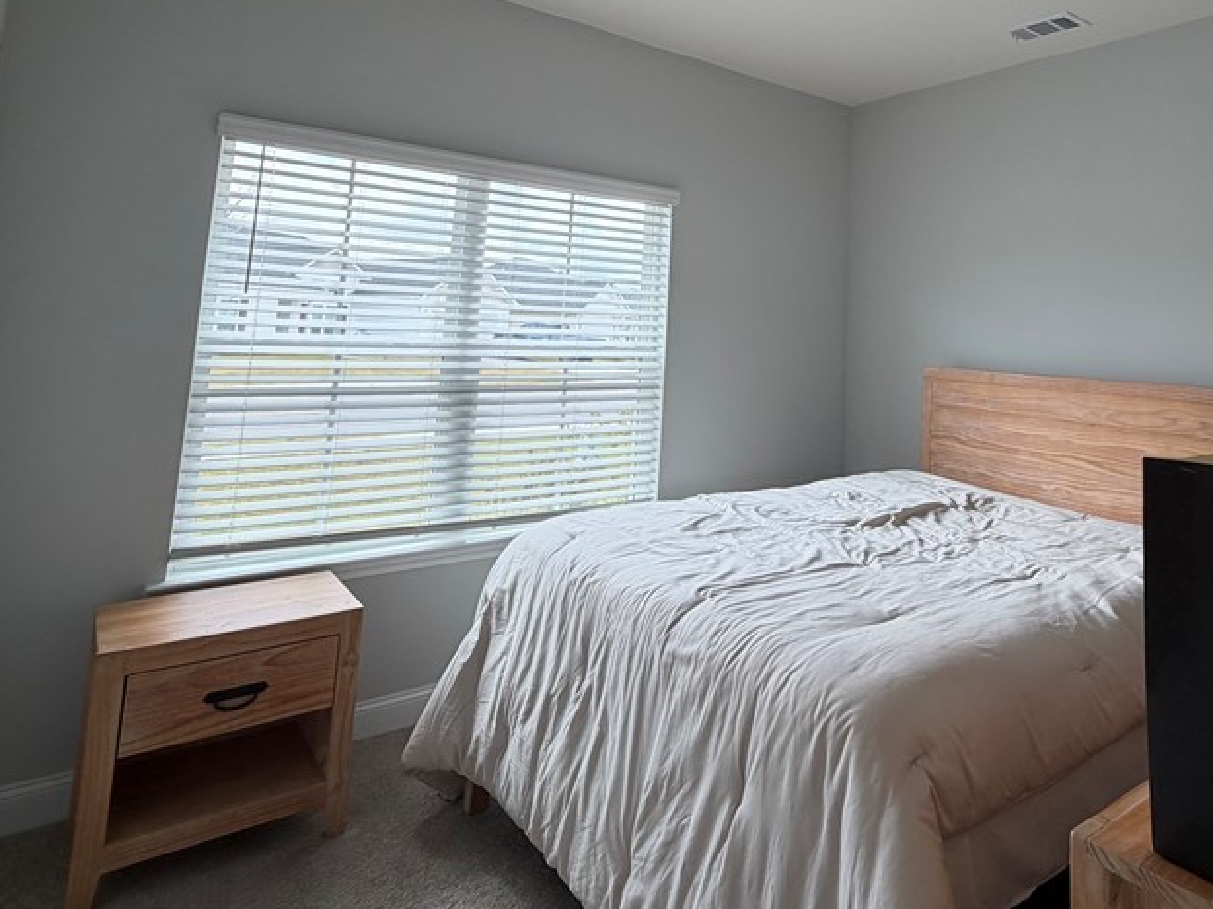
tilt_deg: +7.1
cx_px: 728
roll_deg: -3.2
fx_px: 806
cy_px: 226
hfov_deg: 73.1
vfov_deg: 56.0
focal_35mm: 23
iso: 50
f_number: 2.2
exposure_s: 1/127
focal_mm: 2.22
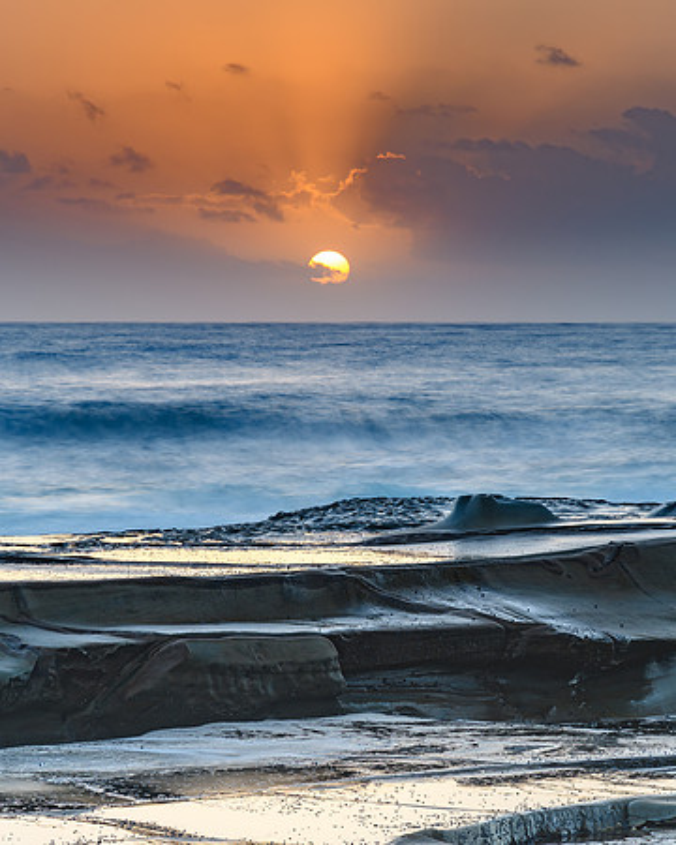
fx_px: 4261
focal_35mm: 170
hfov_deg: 9.1
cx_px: 377
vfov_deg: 11.3
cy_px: 421
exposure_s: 2.5
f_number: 9
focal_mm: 80
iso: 50
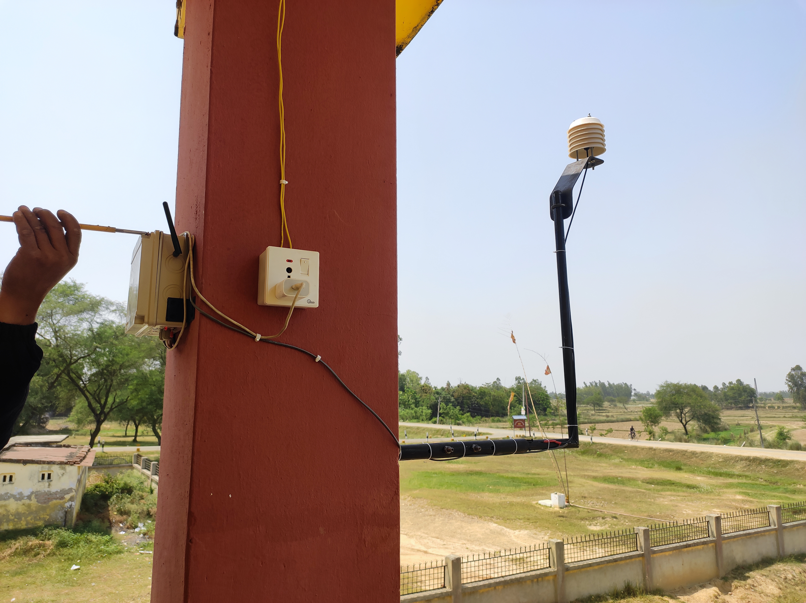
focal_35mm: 17
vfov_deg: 74.6
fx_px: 396
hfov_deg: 91.1
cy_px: 302
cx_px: 403
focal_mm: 4.74
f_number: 1.79
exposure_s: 1/527
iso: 50
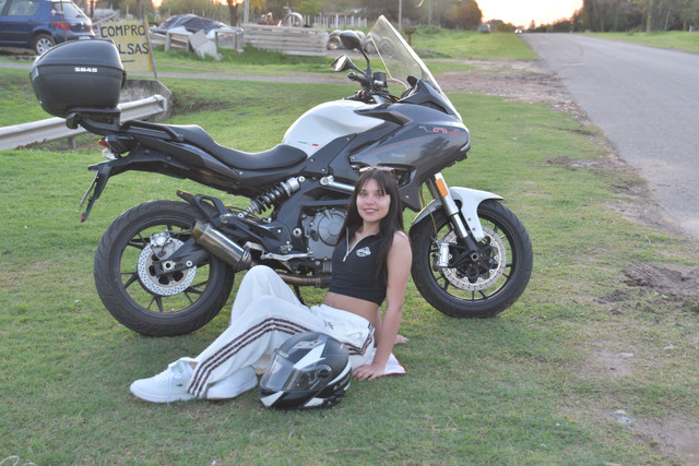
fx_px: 1456
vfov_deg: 18.2
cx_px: 350
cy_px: 233
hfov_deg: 27.0
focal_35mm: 75
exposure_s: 1/160
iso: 1000
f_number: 4.5
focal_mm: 50
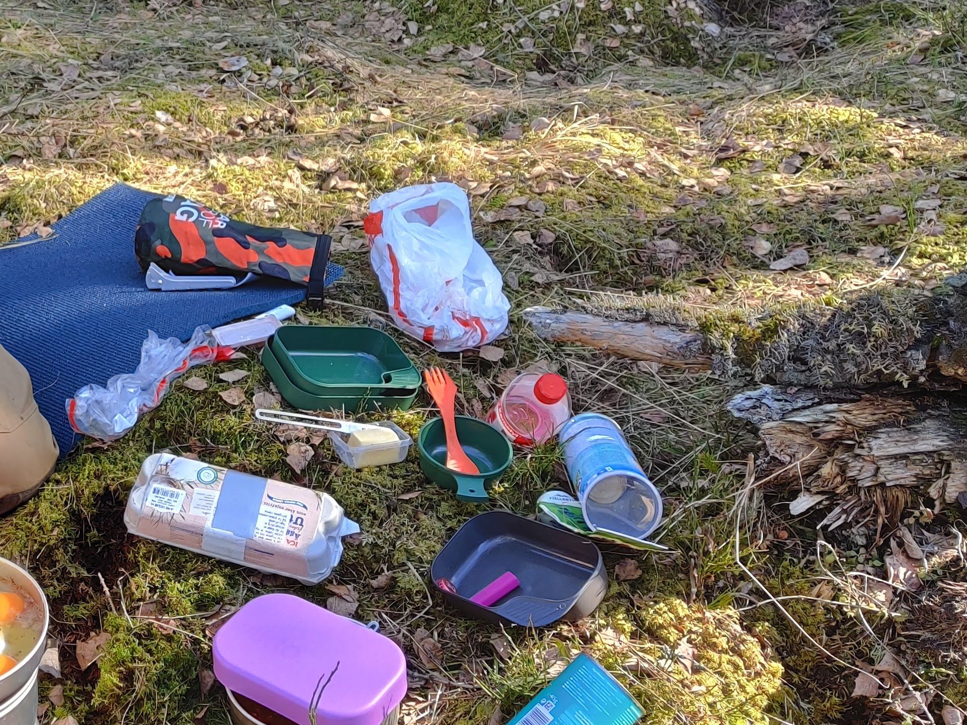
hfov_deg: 32.6
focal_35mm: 55
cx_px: 40
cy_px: 290
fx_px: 1536
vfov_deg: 26.5
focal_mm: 4.75
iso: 100
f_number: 1.65
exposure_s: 1/100
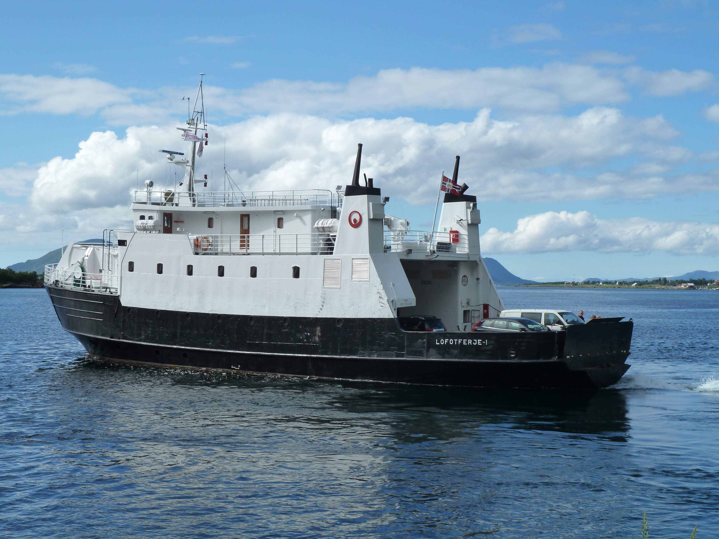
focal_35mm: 63
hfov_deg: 30.7
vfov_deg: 23.3
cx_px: 360
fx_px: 1309
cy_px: 270
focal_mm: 10.3
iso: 125
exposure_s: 1/500
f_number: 5
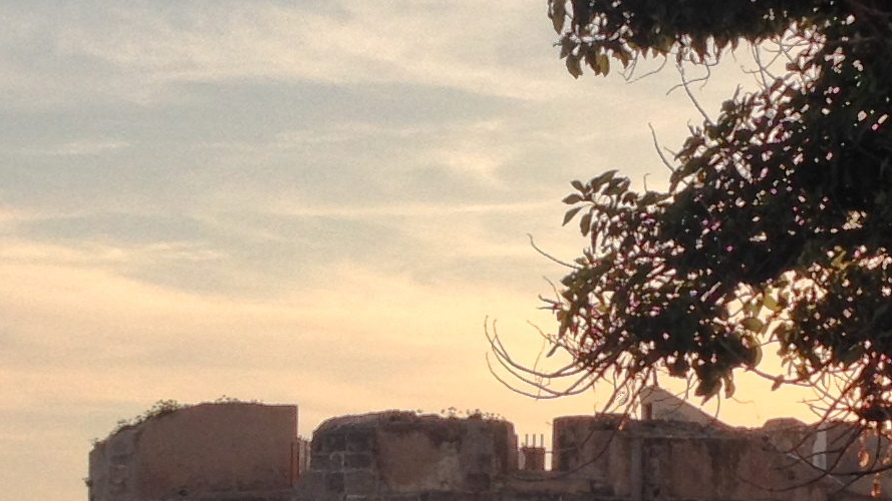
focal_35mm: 140
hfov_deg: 15.3
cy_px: 479
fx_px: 3311
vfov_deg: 8.6
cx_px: 641
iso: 50
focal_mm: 4.28
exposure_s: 1/1493
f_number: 2.4
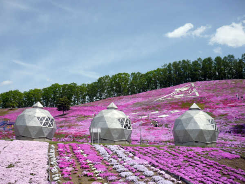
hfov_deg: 55.4
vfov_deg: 42.9
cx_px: 122
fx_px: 234
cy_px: 92
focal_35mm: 33
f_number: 8
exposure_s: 1/200
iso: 100
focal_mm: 5.5
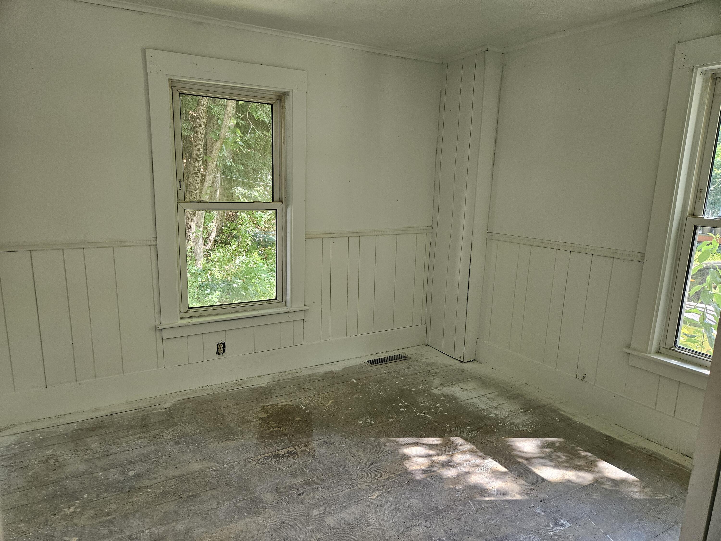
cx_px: 360
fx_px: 479
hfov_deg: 73.9
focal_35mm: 23
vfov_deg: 58.9
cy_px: 270
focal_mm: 5.4
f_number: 1.8
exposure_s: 1/120
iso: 200
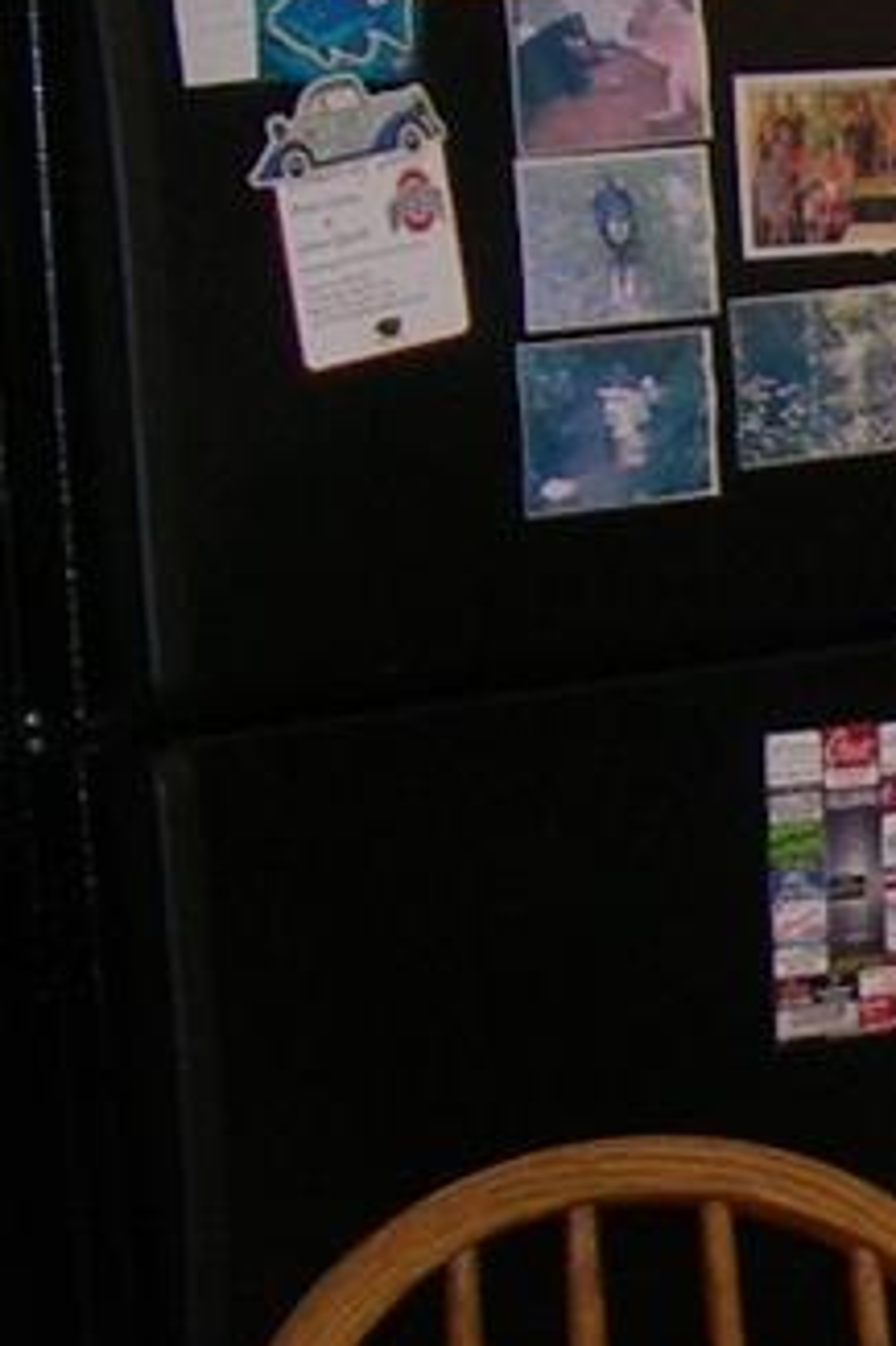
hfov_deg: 7.2
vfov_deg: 11.2
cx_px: 1974
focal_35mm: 182
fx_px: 6801
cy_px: 1144
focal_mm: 7.8
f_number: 2.8
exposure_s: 1/60.1
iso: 106
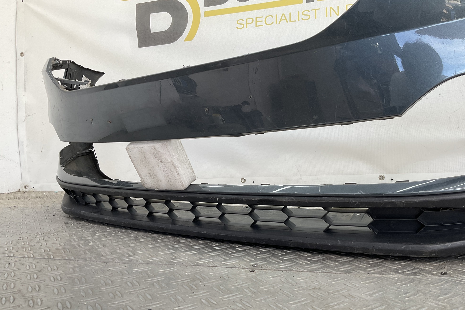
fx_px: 400
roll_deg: +1.6
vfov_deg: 42.3
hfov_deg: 60.3
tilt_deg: -3.6
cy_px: 170
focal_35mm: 31
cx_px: 238
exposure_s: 1/100
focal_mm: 3
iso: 20
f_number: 1.8
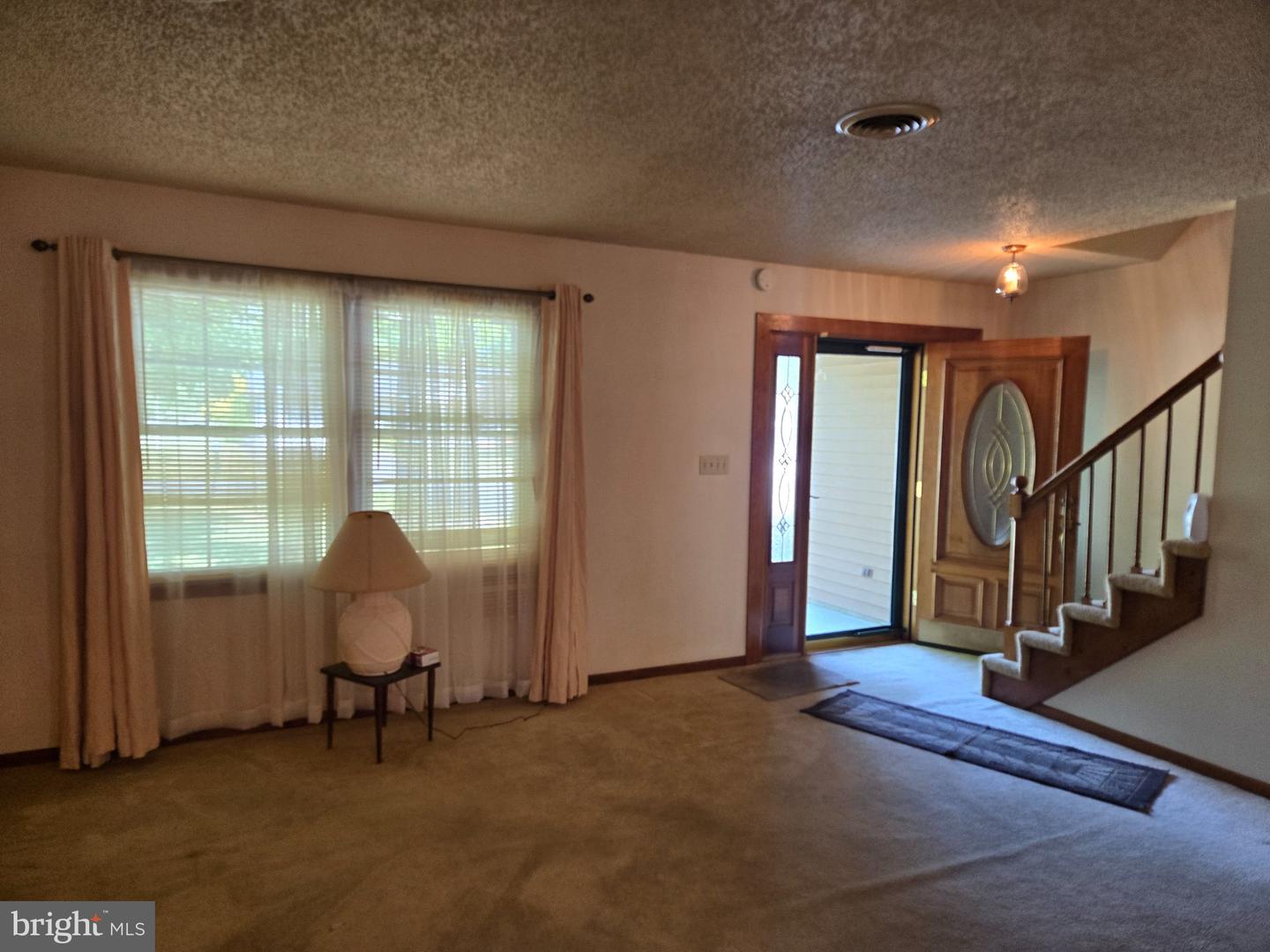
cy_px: 476
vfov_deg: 58.9
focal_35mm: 23
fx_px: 844
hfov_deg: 73.9
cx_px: 635
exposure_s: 1/120
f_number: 1.8
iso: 200
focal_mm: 5.4
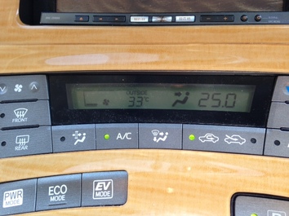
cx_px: 144
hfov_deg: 55.4
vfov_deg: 42.9
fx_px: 275
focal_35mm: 33
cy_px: 108
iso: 50
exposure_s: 1/30
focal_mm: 4.13
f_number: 2.4
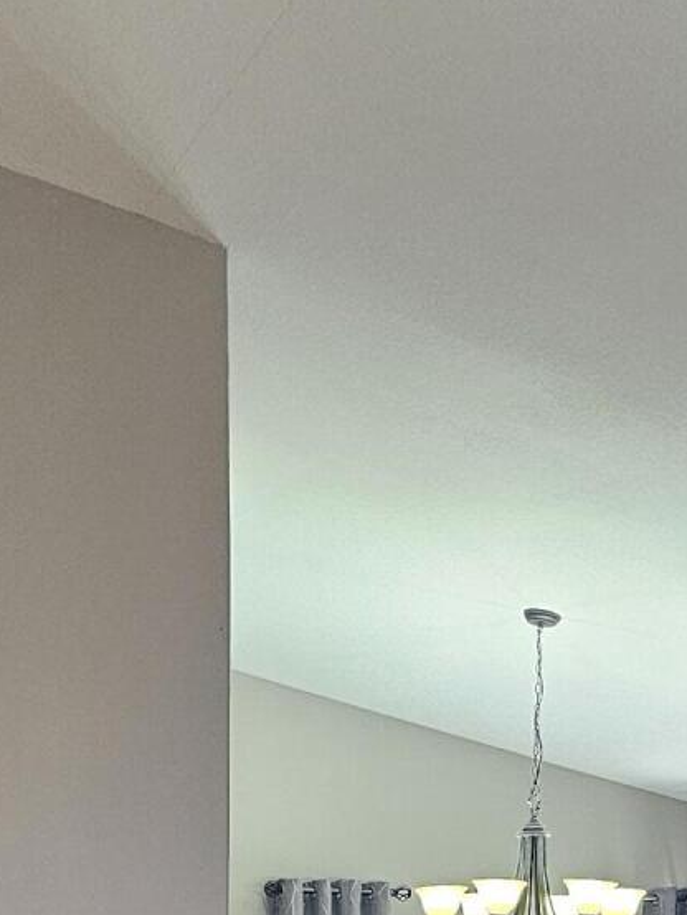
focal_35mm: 83
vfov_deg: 19.0
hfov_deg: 17.7
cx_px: 223
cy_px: 1564
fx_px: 2195
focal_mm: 6.3
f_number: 1.7
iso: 800
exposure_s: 1/120
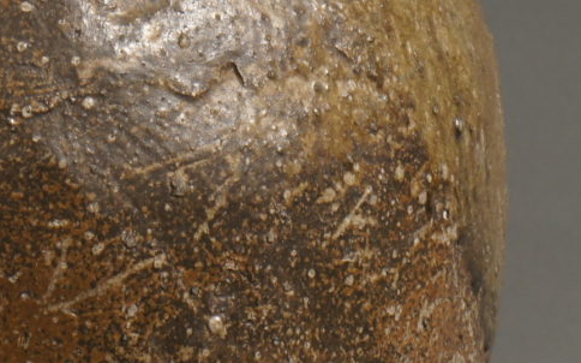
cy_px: 288
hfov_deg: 6.0
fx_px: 5494
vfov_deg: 3.8
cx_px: -66
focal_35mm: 347
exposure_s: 1/125
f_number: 5.6
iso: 400
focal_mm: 55
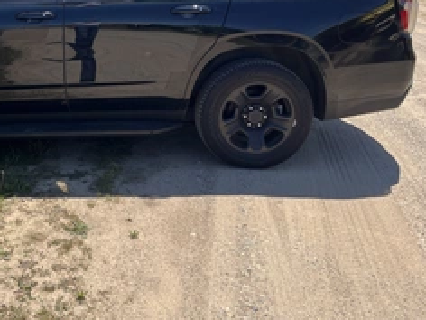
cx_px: 72
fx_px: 541
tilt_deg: -12.8
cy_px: 72
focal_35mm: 44
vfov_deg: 32.1
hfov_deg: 40.8
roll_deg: -0.8
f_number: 1.6
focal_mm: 5.1
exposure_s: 1/1923
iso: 50
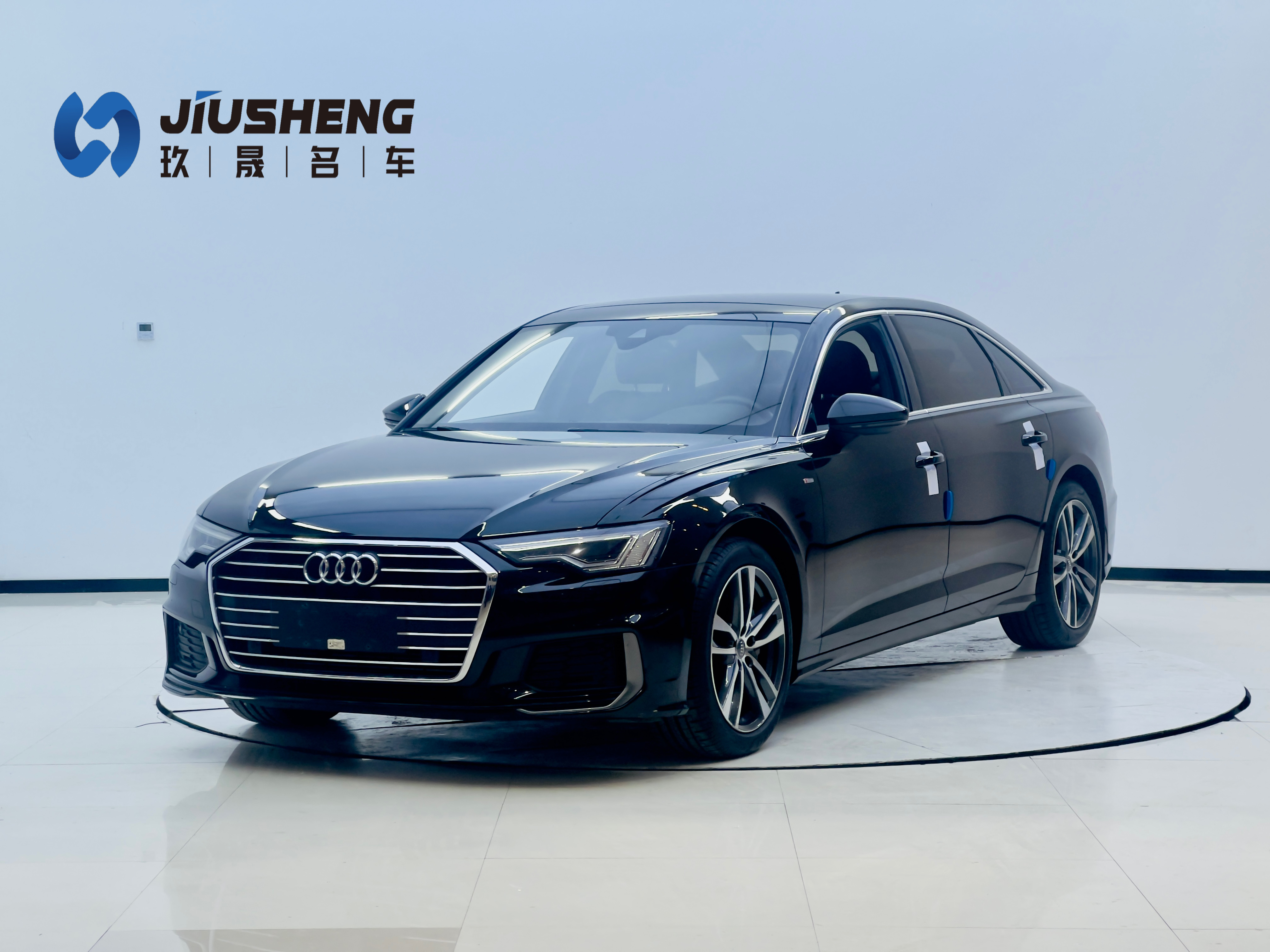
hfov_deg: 25.3
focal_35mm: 77
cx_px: 635
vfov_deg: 19.1
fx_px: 2825
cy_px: 476
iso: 32
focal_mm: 9
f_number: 2.8
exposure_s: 1/140
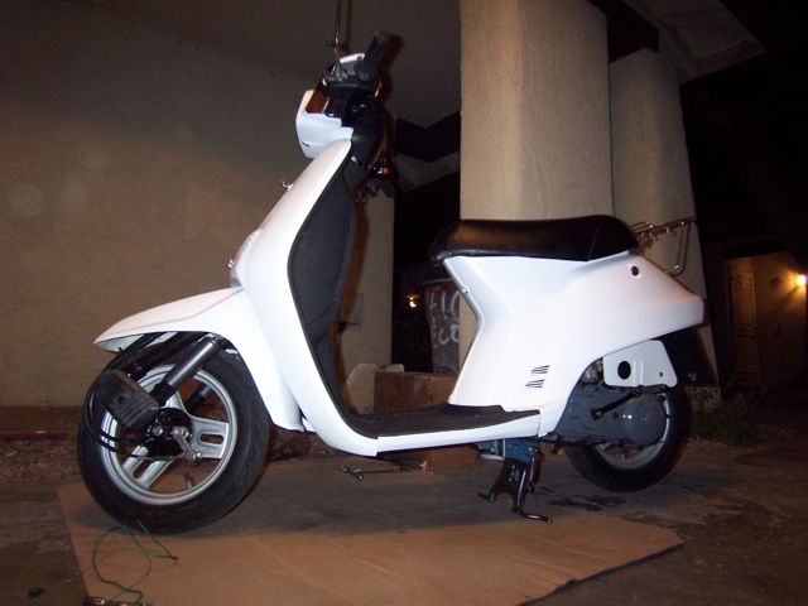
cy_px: 303
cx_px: 404
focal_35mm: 23
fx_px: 537
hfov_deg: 73.9
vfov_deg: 58.9
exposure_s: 1/30
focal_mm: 3.8
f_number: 2.8
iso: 200
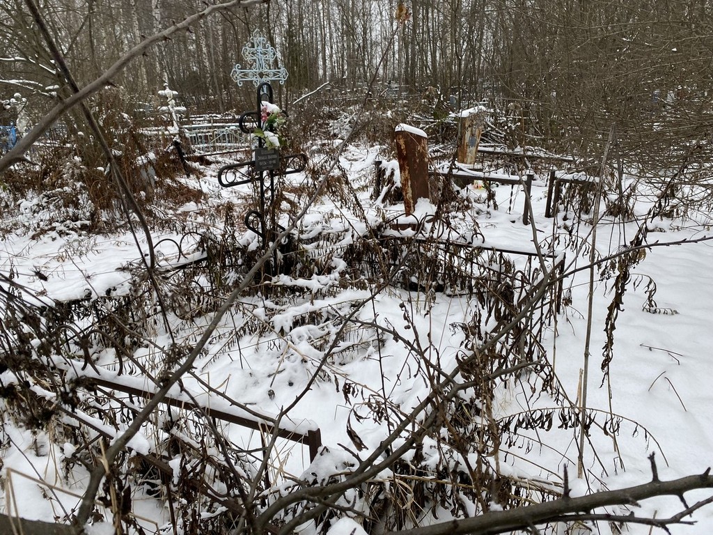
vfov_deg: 53.1
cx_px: 356
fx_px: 536
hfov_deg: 67.3
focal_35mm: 26
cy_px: 268
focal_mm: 4.25
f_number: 1.8
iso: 32
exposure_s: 1/458
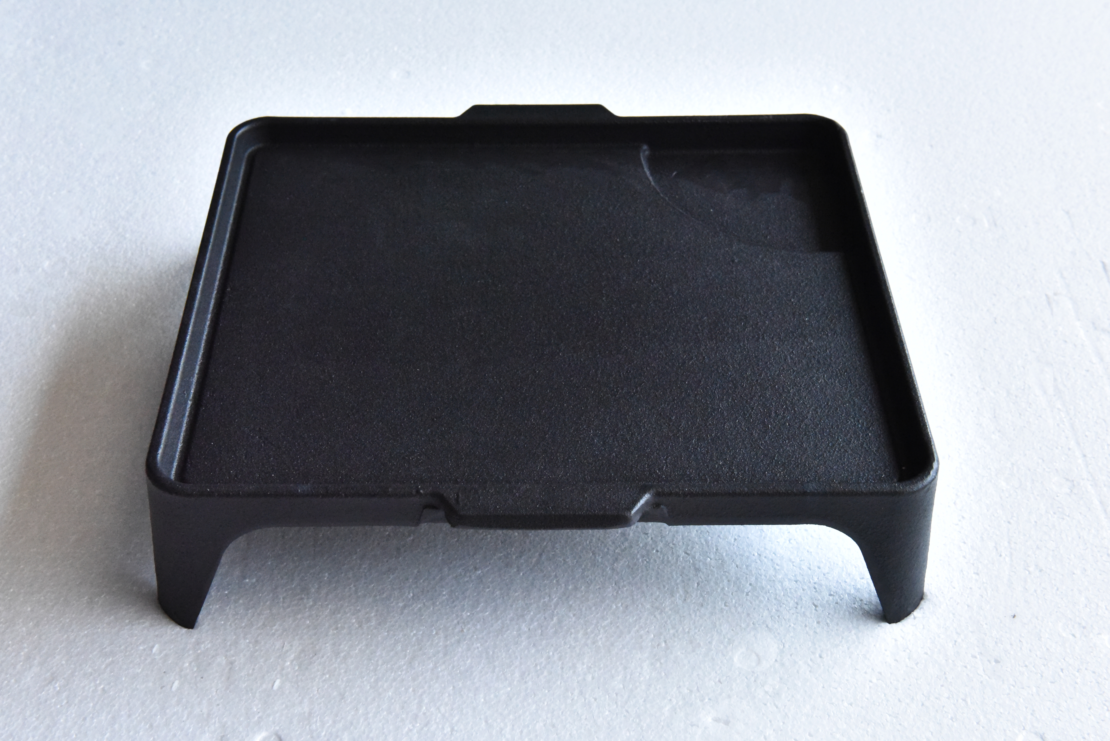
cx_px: 555
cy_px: 370
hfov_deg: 41.1
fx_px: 1480
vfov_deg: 28.1
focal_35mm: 48
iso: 10000
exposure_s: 1/1250
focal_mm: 48
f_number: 14
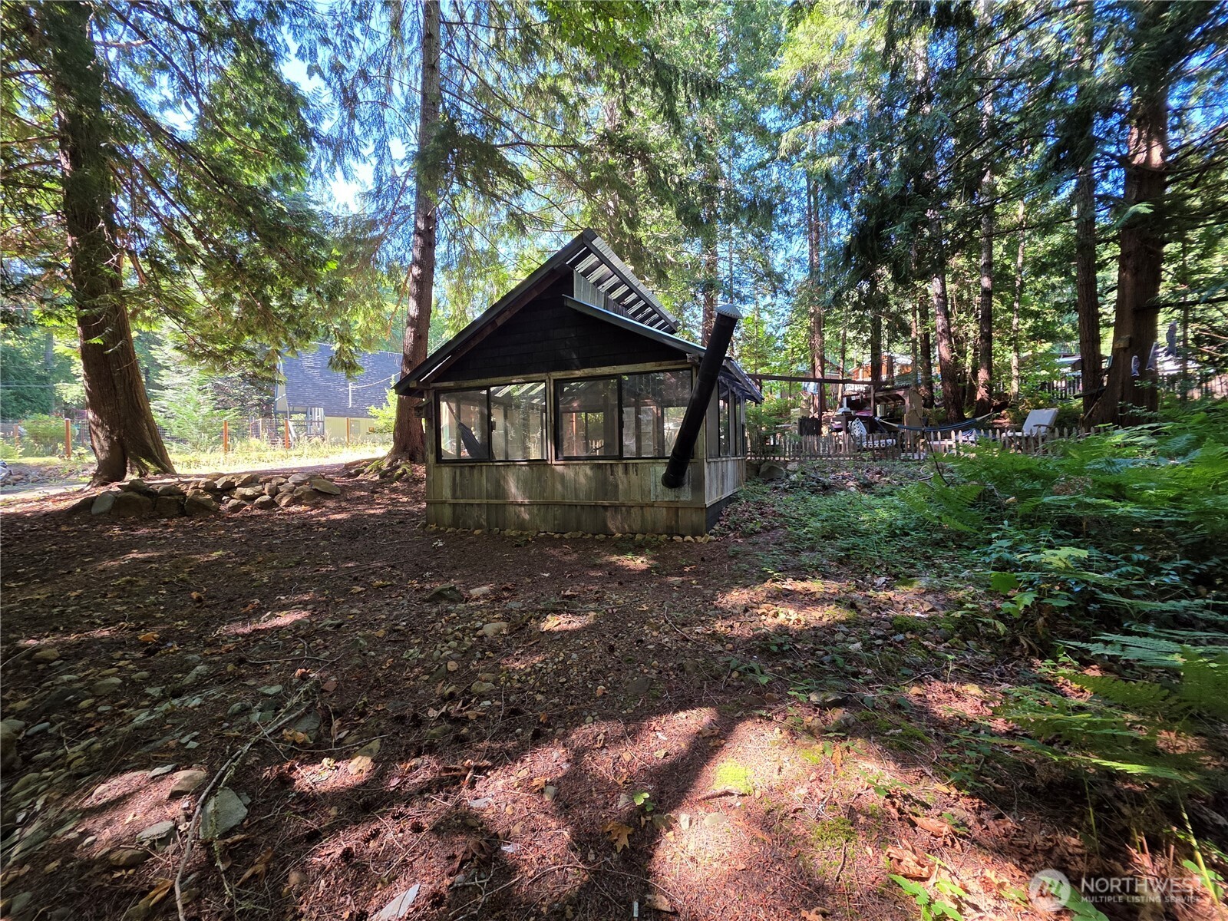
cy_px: 460
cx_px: 614
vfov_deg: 89.9
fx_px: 461
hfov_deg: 106.2
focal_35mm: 13
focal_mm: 2.2
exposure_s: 1/120
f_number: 1.9
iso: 100
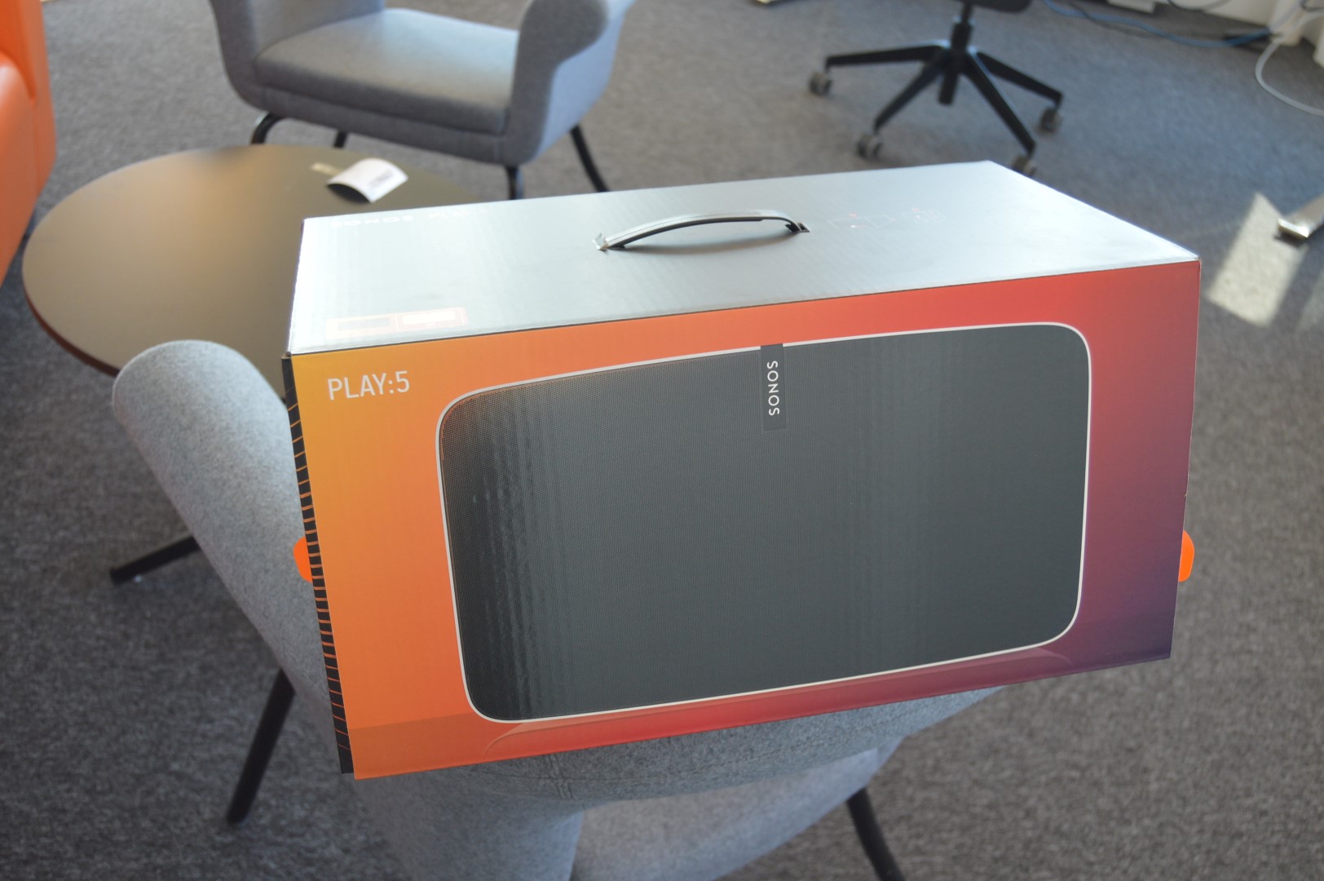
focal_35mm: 39
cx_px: 662
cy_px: 440
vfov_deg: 34.2
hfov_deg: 49.6
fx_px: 1433
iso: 450
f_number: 4
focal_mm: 26
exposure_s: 1/60
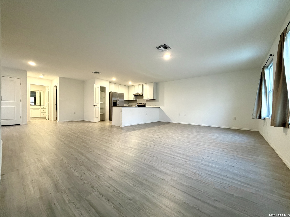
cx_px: 145
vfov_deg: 85.7
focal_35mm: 14
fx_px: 117
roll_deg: -0.2
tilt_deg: -0.3
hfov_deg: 102.1
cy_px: 108
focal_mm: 2.22
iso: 320
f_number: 2.2
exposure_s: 1/60
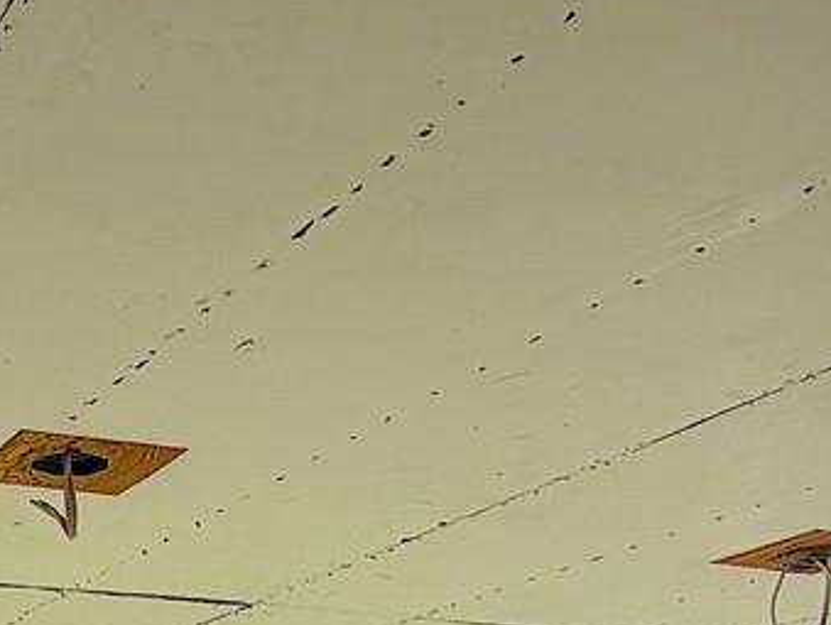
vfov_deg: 17.8
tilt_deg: -11.8
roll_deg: -1.9
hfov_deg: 28.4
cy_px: 1132
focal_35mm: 66
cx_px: 113
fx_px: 1586
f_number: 2.2
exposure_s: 1/368
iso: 50
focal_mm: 2.22
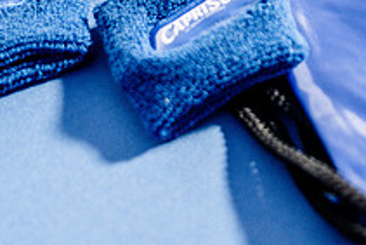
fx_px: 1089
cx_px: 323
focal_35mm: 107
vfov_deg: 12.4
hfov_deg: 18.8
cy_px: -70
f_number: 4
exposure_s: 1/200
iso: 800
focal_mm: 39
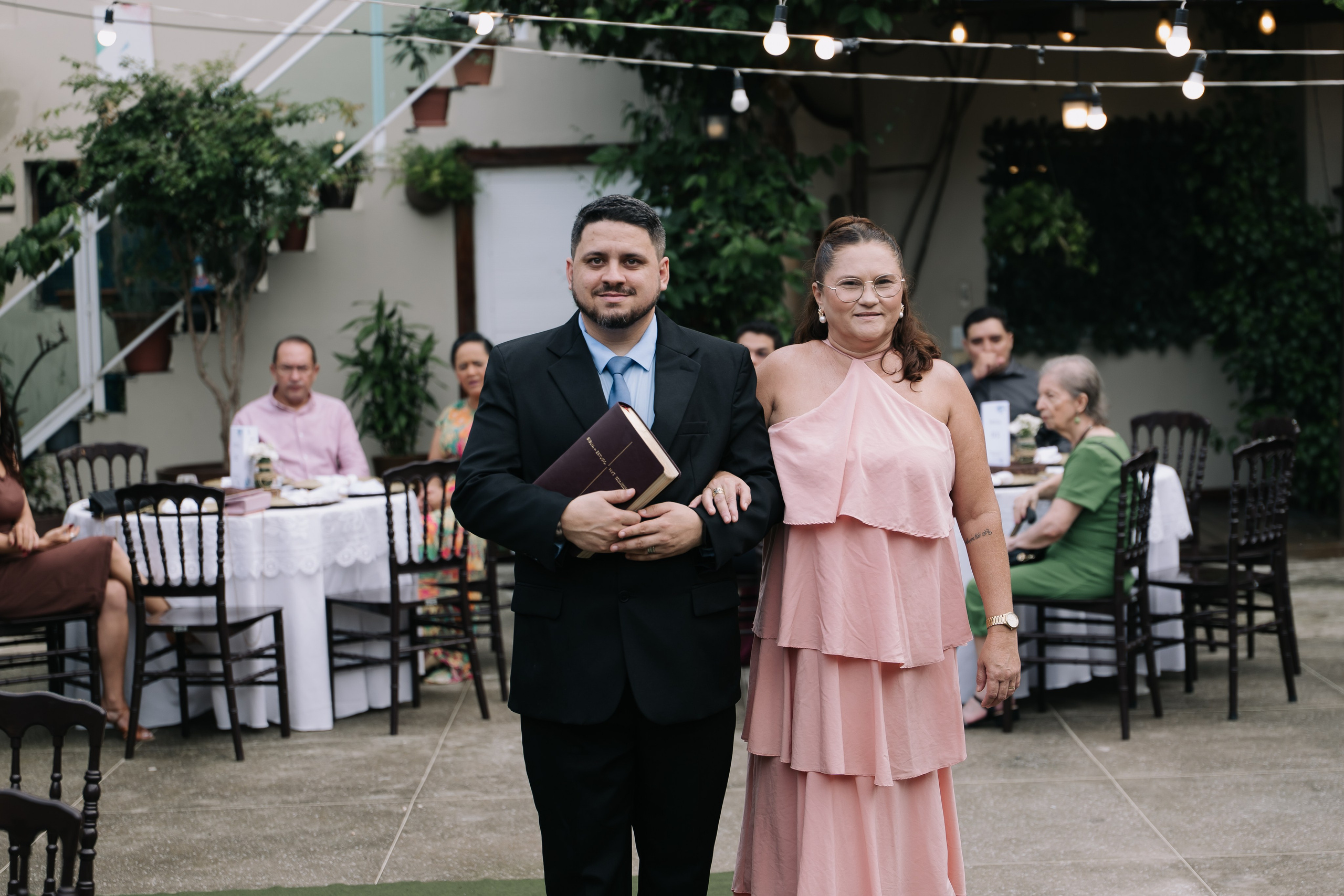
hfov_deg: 27.7
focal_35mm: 73
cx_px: 672
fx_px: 2725
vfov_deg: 18.7
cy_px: 448
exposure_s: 1/200
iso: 250
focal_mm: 70
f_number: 2.8
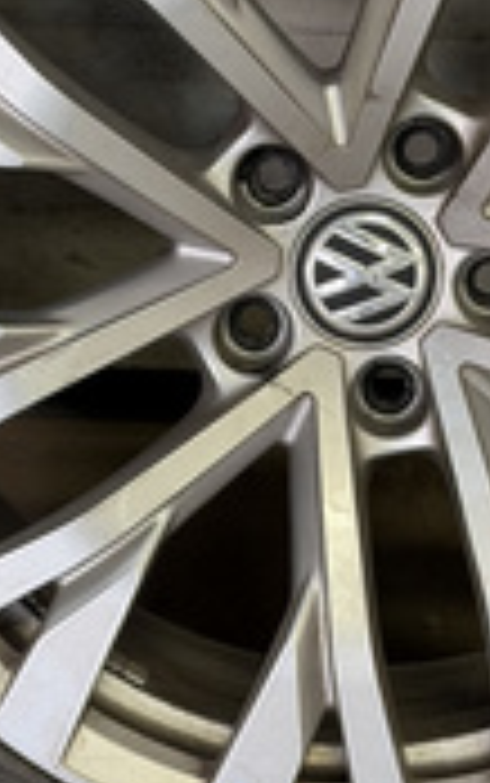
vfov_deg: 14.3
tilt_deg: -38.6
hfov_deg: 9.0
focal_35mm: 146
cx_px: 402
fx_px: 3114
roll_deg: -4.7
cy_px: 284
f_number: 1.78
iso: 160
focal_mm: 6.76
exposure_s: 1/50
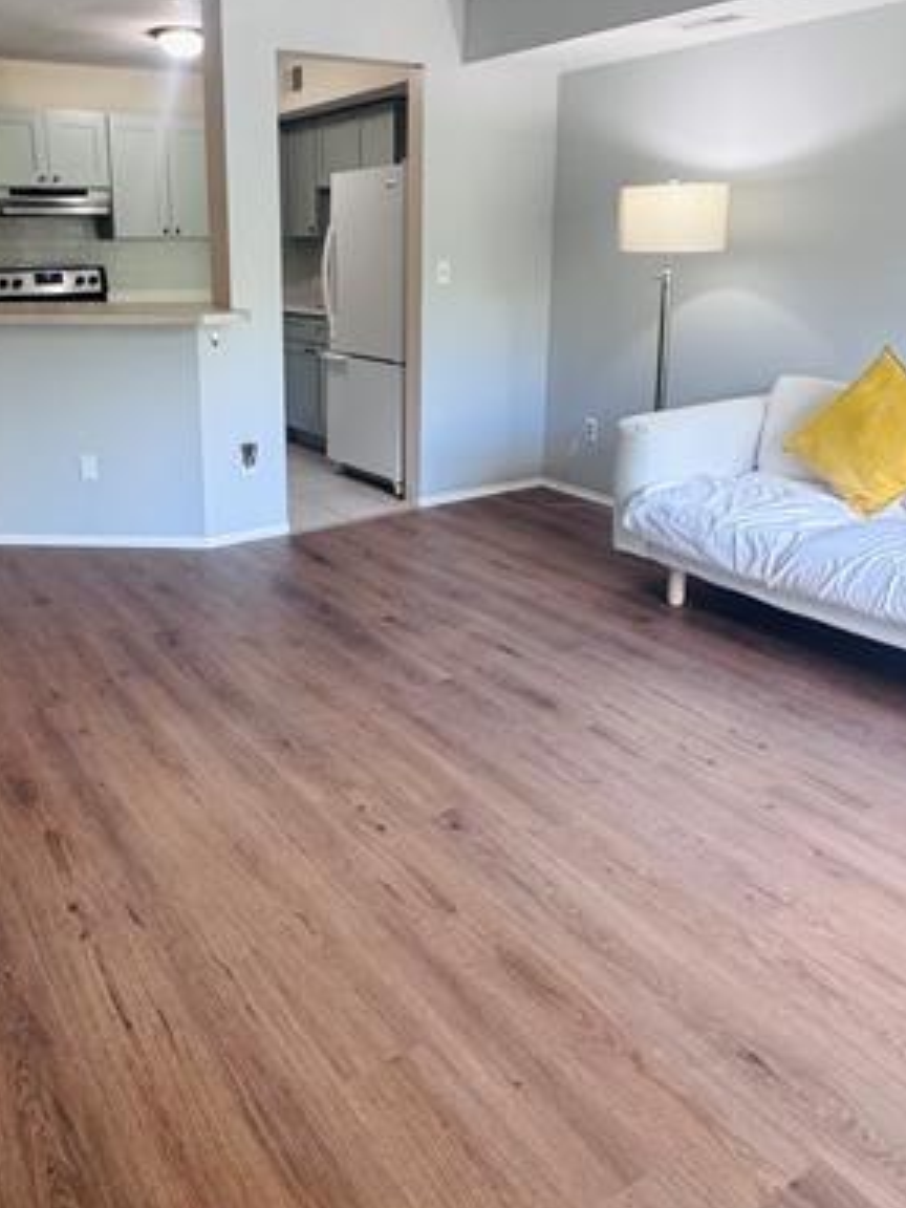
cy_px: 481
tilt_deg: -13.7
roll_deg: +0.0
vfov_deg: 62.9
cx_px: 330
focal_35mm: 28
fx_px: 977
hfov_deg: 49.2
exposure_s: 1/120
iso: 250
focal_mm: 2.22
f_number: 2.2
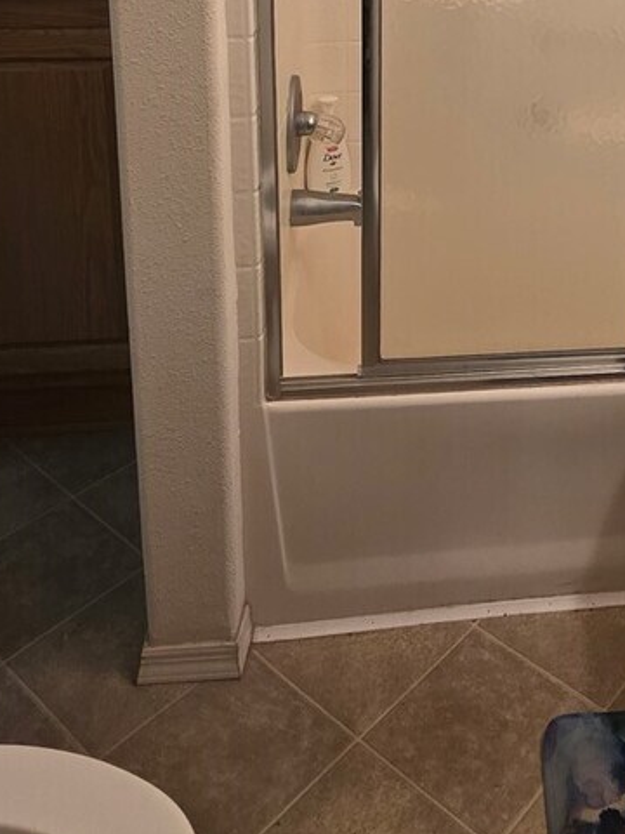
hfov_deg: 34.9
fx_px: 939
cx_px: 550
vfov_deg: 40.6
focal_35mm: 39
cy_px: -35
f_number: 1.9
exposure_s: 1/120
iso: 160
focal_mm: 2.2
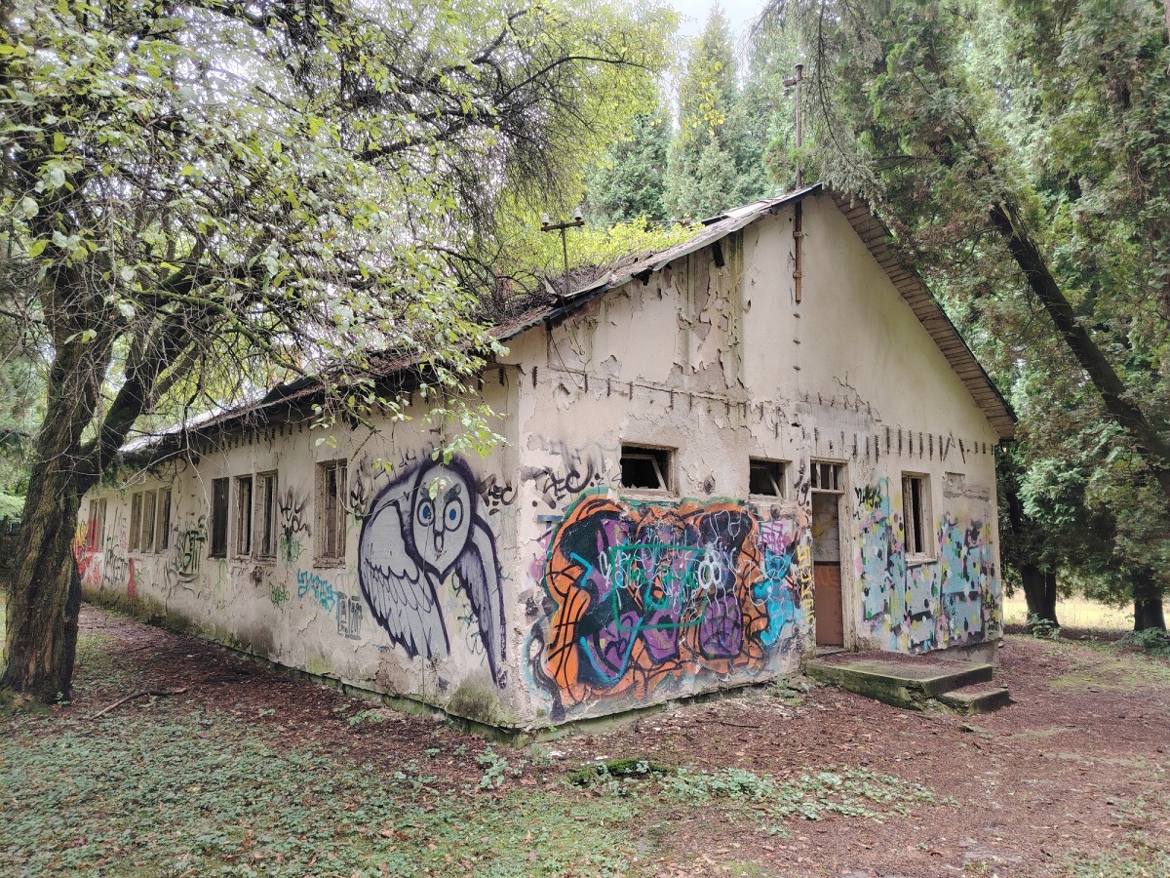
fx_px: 811
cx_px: 585
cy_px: 439
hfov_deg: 71.6
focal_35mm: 24
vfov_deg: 56.8
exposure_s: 1/60
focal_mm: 5.25
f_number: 1.75
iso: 213
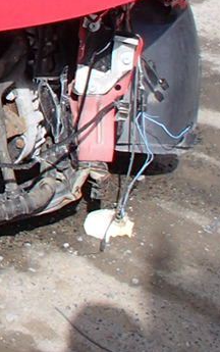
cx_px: -230
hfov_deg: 10.8
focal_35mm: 110
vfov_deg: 18.2
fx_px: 1054
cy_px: -36
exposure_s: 1/500
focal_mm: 5
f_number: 3.9
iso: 100
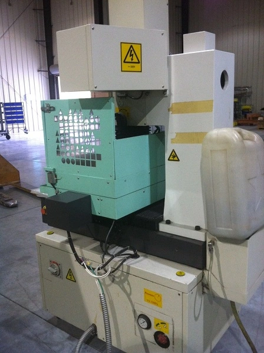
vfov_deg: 52.7
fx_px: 357
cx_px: 132
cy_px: 176
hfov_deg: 40.6
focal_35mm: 35
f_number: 2.8
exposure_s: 1/15
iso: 200
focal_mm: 3.85
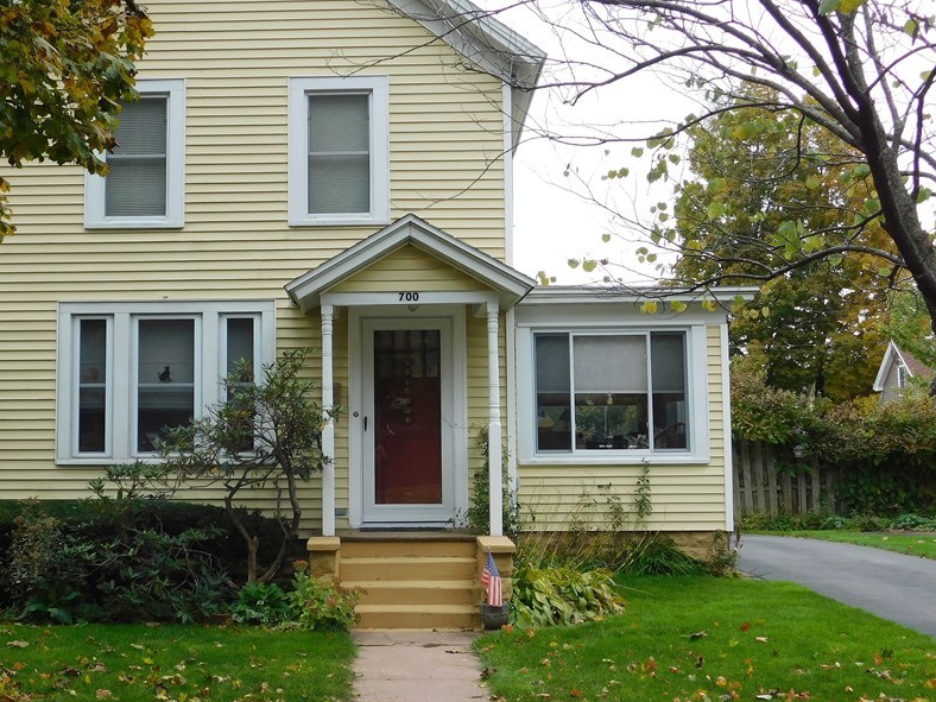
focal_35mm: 52
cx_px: 339
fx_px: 1406
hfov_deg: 36.6
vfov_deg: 28.0
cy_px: 324
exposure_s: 1/160
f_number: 3.6
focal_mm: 7.1
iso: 125
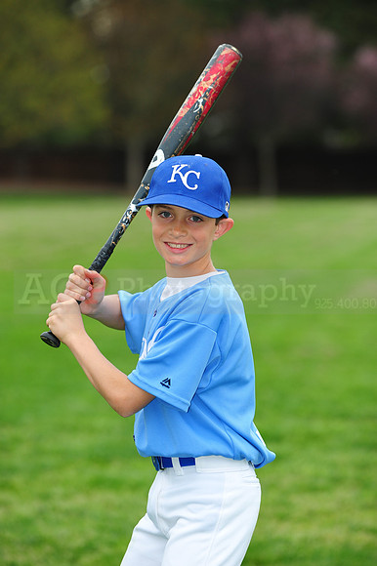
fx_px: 2752
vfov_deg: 11.8
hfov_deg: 7.8
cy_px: 283
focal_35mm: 175
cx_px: 188
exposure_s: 1/640
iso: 400
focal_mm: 175
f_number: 5
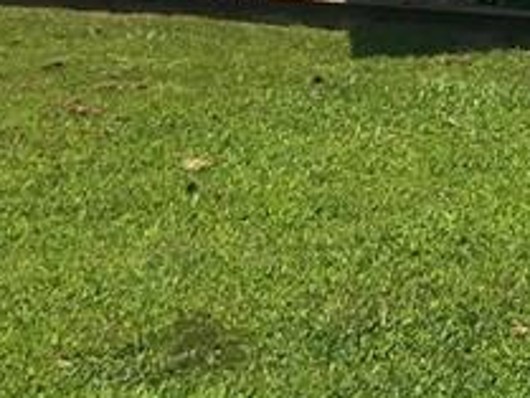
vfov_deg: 9.9
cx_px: 999
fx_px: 2175
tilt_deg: +1.0
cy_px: -340
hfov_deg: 12.5
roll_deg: -1.4
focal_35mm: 142
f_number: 2.2
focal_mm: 4.15
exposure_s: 1/2653
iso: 25
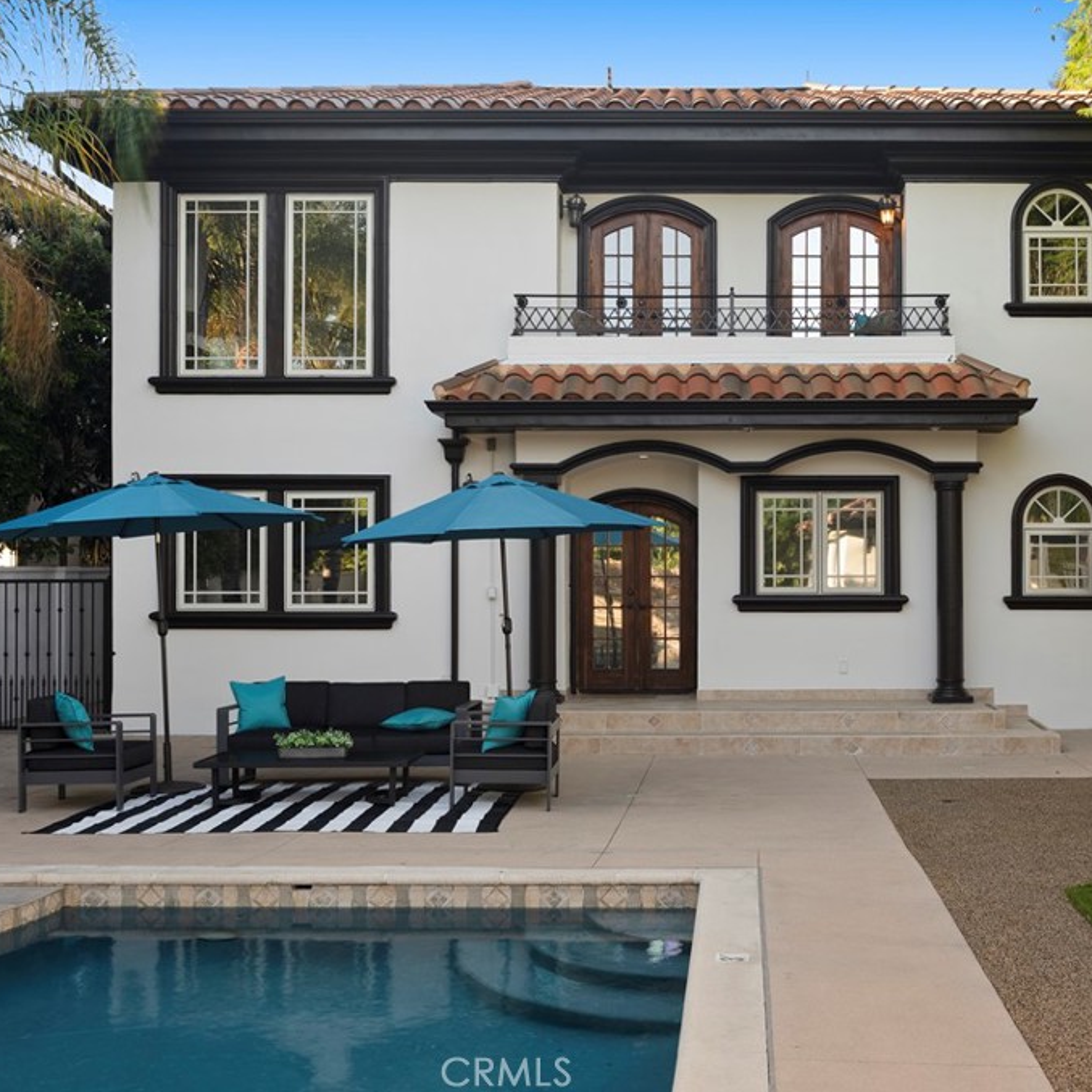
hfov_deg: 37.2
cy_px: 544
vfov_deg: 37.6
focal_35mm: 45
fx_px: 1606
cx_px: 705
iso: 80
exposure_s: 1/8
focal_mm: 35
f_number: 8
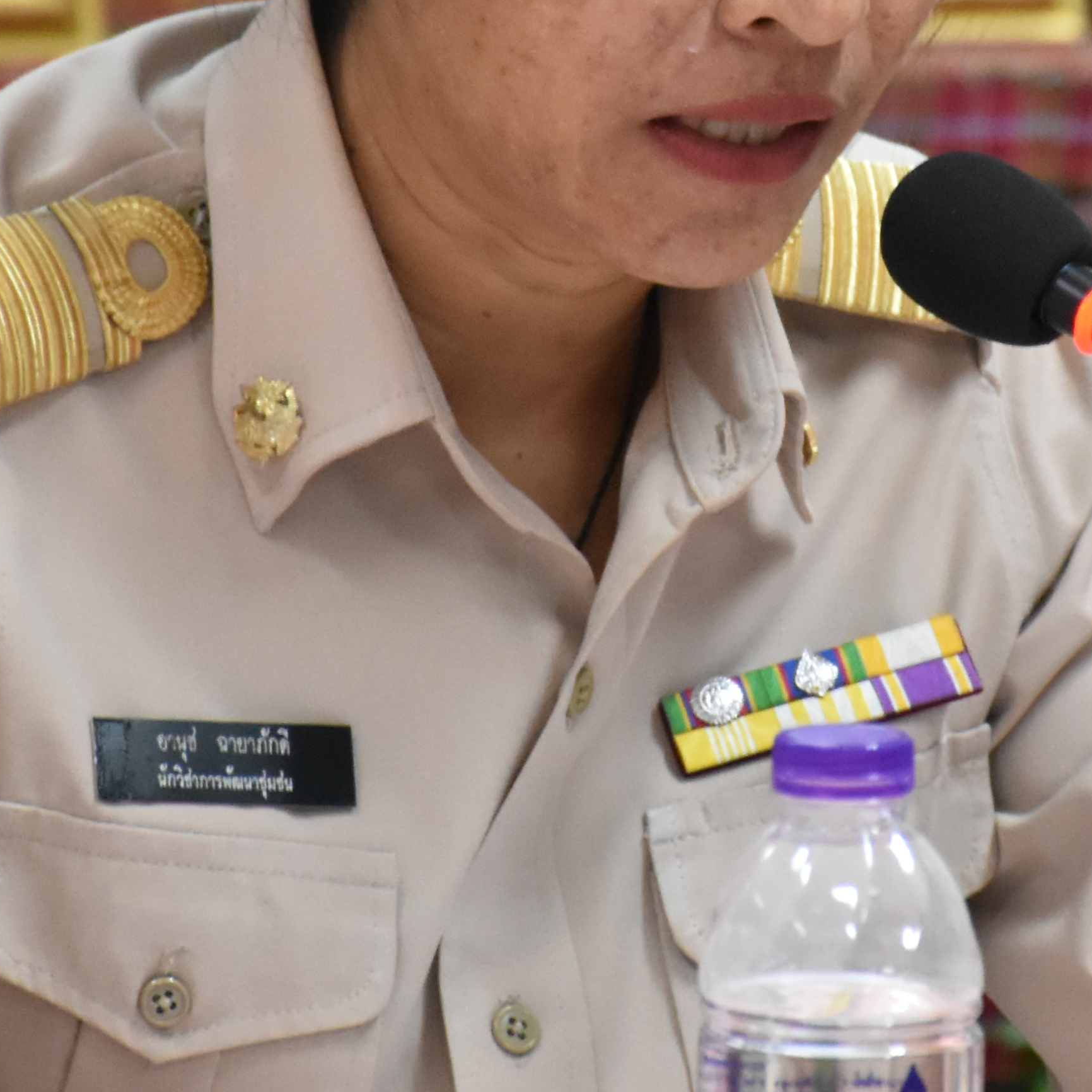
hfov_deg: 3.1
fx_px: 20486
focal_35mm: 574
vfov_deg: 3.1
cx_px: 743
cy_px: 108
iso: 3200
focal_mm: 130
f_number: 5.6
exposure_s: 1/100
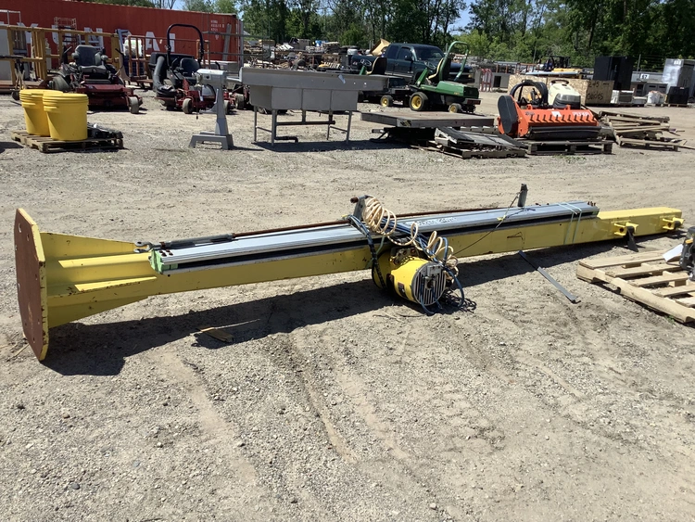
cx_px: 348
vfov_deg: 45.5
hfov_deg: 58.3
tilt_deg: -18.7
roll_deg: -3.8
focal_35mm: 31
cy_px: 261
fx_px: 623
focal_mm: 3.3
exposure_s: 1/1733
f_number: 2.4
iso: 25
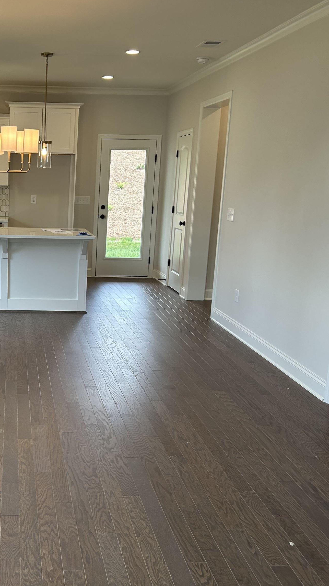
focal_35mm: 38
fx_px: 589
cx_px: 27
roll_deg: -3.5
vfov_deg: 52.8
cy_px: 292
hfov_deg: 29.7
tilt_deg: -11.9
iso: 64
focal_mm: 5.7
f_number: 1.5
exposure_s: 1/161
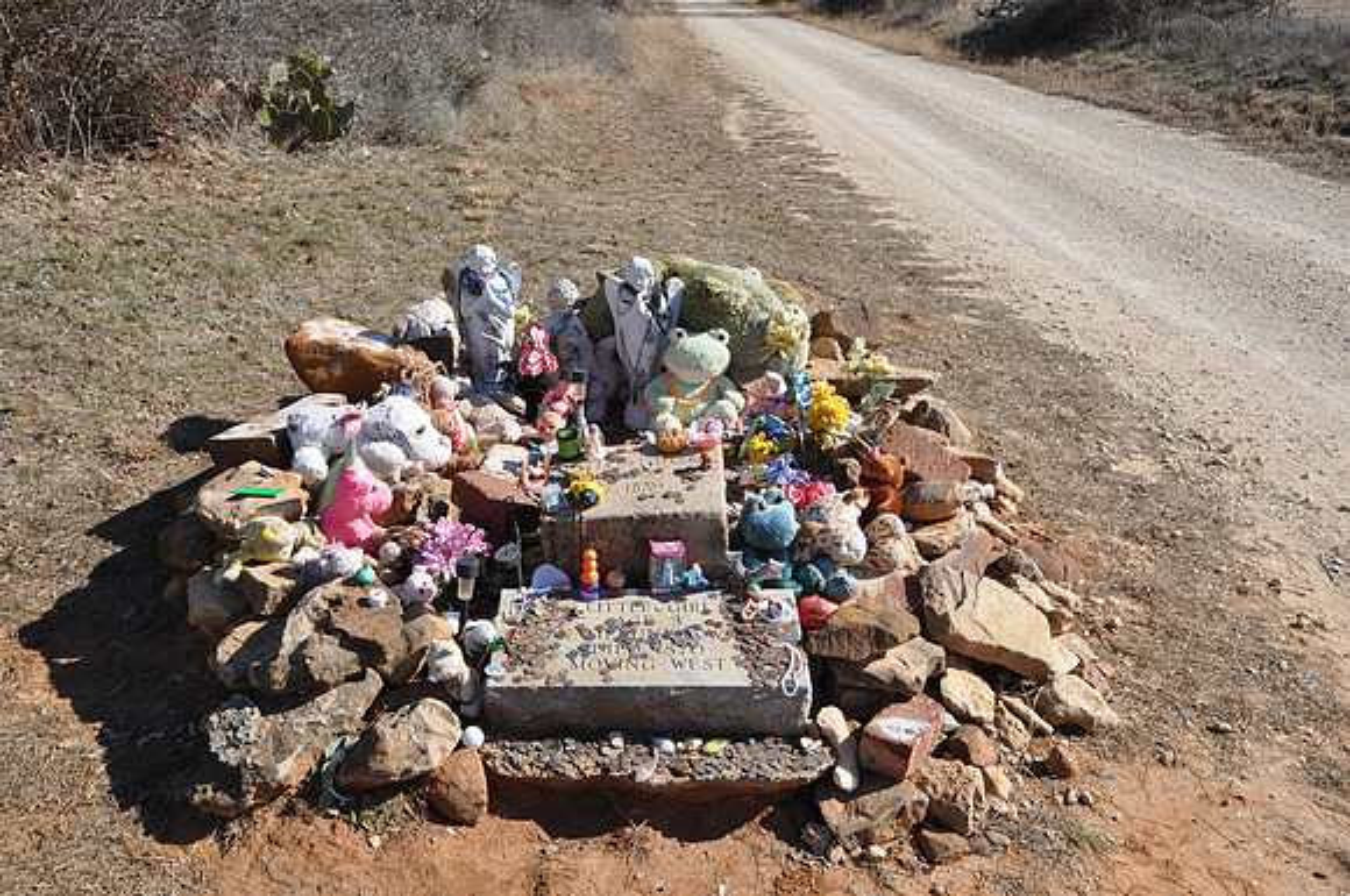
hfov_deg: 57.3
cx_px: 675
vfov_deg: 39.9
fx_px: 1236
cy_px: 448
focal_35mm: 33
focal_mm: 22
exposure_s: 1/125
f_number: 11
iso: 200
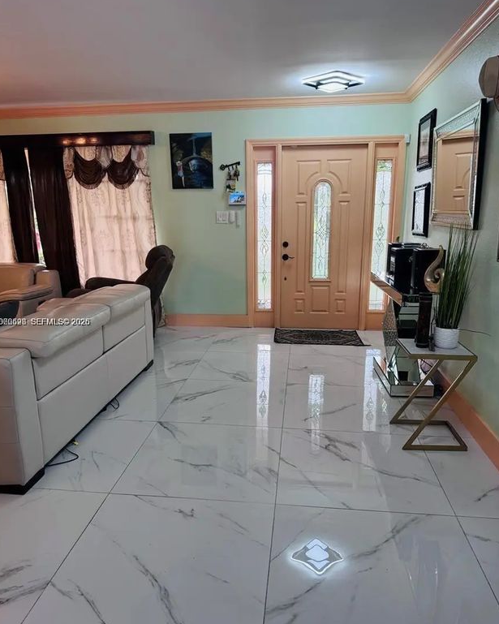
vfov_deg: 66.0
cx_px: 243
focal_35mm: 26
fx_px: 480
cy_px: 323
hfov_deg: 54.9
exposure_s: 1/120
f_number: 1.78
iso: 125
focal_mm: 6.76
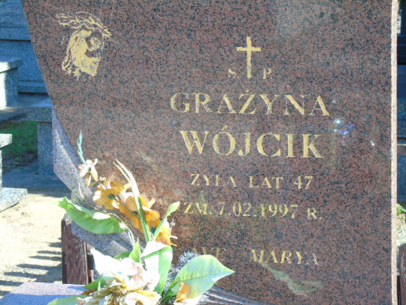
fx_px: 1454
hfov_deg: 15.9
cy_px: 152
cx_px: 203
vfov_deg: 12.0
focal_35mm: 124
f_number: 4.6
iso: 80
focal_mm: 22
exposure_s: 1/100
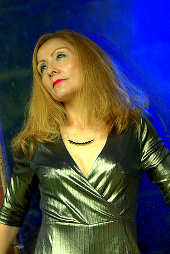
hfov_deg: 9.2
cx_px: 85
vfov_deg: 13.7
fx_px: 1060
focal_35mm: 150
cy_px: 127
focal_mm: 100
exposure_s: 1/125
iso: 100
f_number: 4
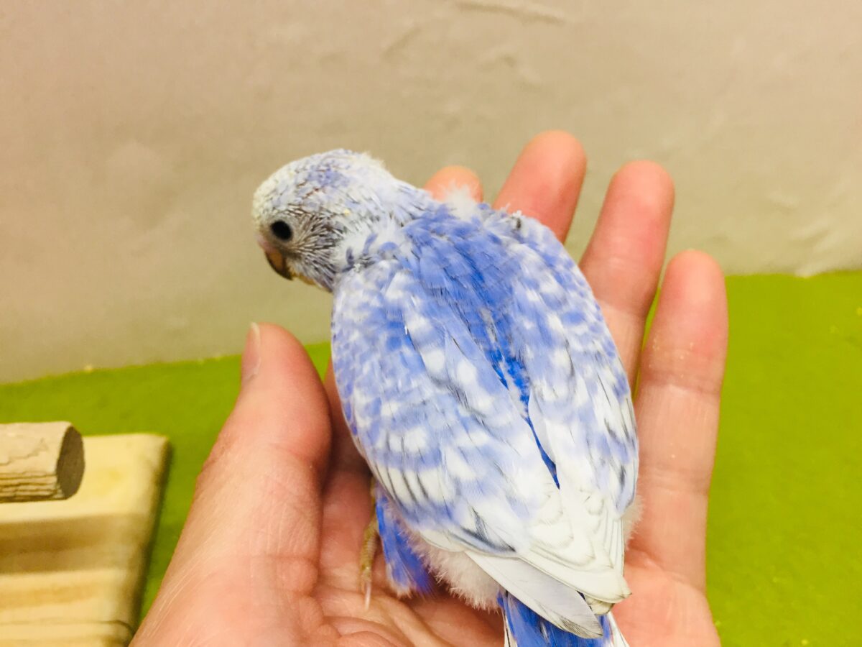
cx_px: 431
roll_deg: -2.1
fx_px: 722
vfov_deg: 48.2
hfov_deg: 61.7
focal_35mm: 29
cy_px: 324
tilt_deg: -40.2
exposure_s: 1/30
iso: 40
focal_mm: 4.15
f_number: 2.2
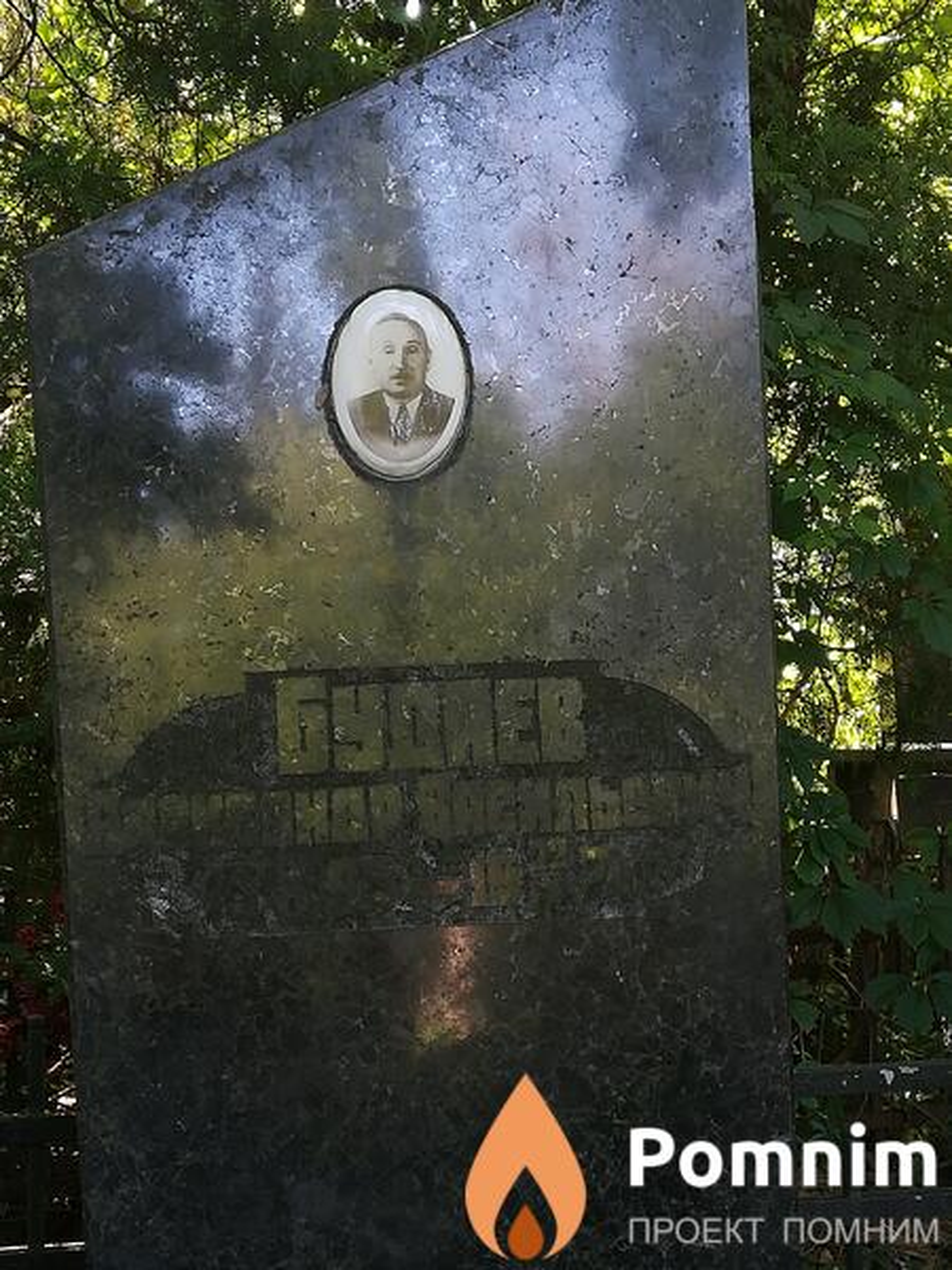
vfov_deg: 36.2
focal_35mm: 53
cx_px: 476
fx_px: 1943
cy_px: 635
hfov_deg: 27.5
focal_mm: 3.83
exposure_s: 1/40
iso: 80
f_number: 2.2
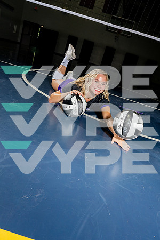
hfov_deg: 47.9
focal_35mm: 27
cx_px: 80
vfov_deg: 67.4
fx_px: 180
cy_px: 120
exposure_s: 1/250
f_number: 8
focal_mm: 27
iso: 500
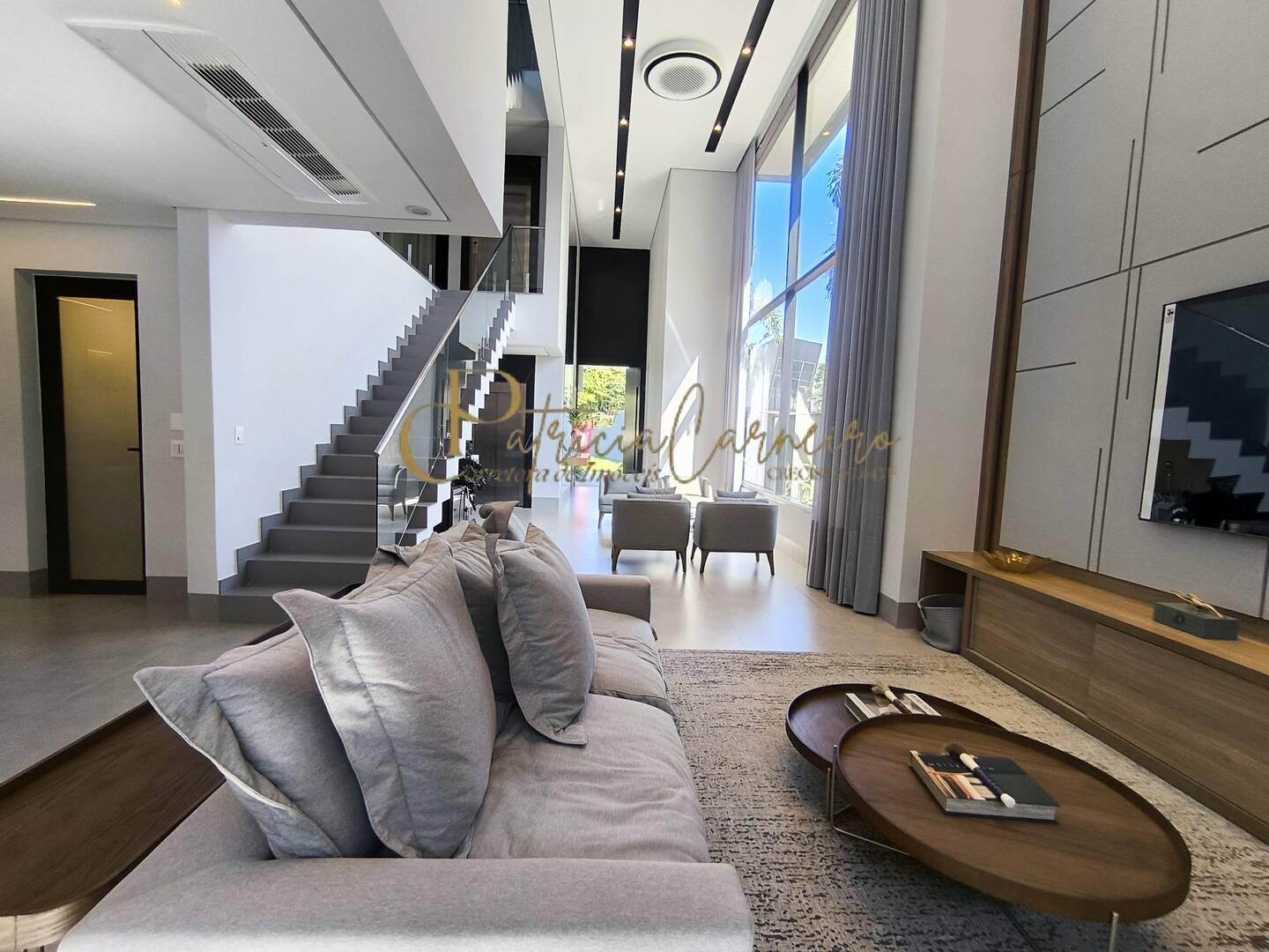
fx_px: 587
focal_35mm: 16
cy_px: 476
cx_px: 634
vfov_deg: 78.1
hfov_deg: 94.5
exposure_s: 1/120
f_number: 2.2
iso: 64
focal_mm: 1.65
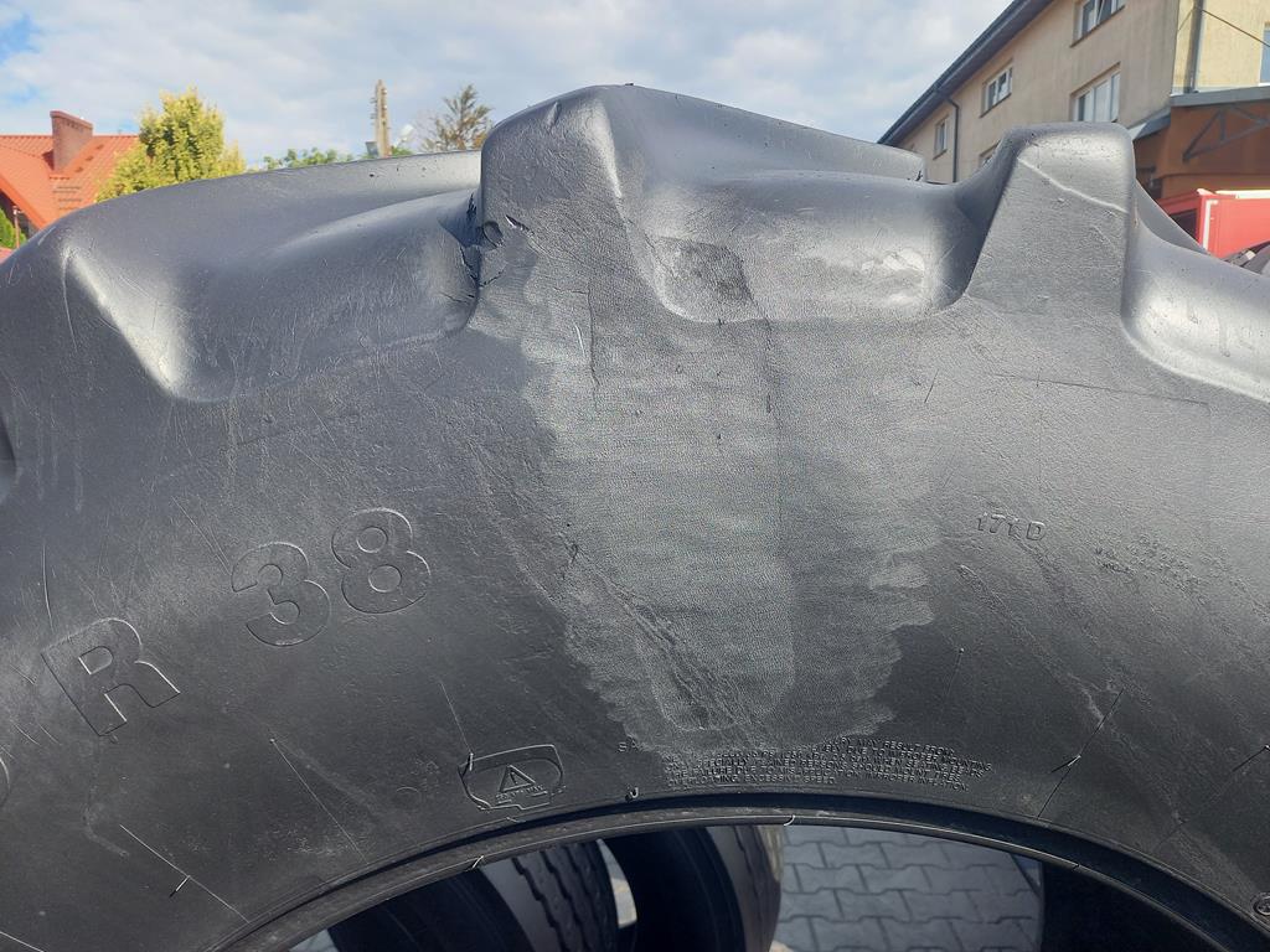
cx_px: 635
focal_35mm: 25
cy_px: 476
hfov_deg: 69.4
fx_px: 917
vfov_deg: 54.9
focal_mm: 4.65
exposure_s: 1/309
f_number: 1.8
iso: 50
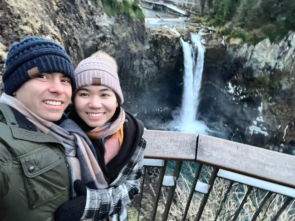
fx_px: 196
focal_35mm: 23
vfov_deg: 58.9
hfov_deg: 73.9
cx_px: 148
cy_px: 110
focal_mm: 2.71
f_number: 2.2
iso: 640
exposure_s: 1/20
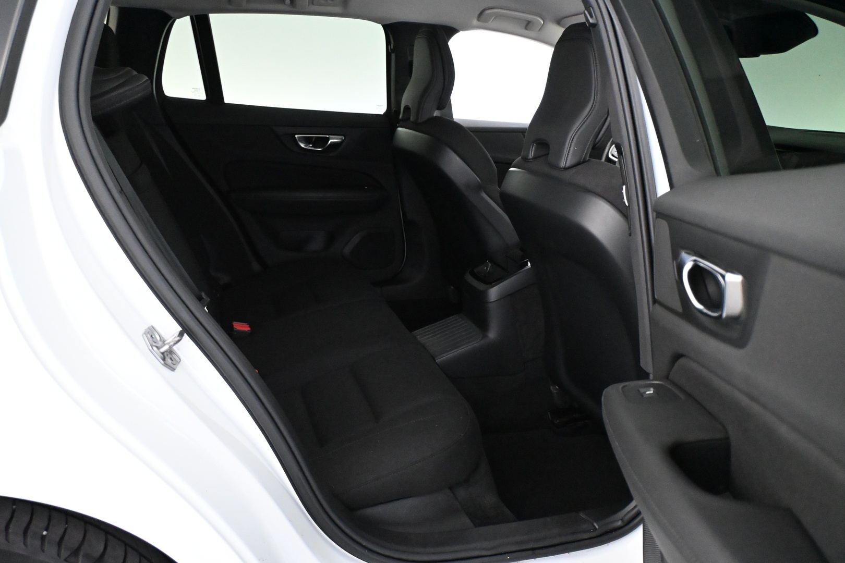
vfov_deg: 43.6
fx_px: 704
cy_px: 282
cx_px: 422
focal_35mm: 30
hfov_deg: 61.9
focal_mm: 20
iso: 7200
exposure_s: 1/60
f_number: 3.8
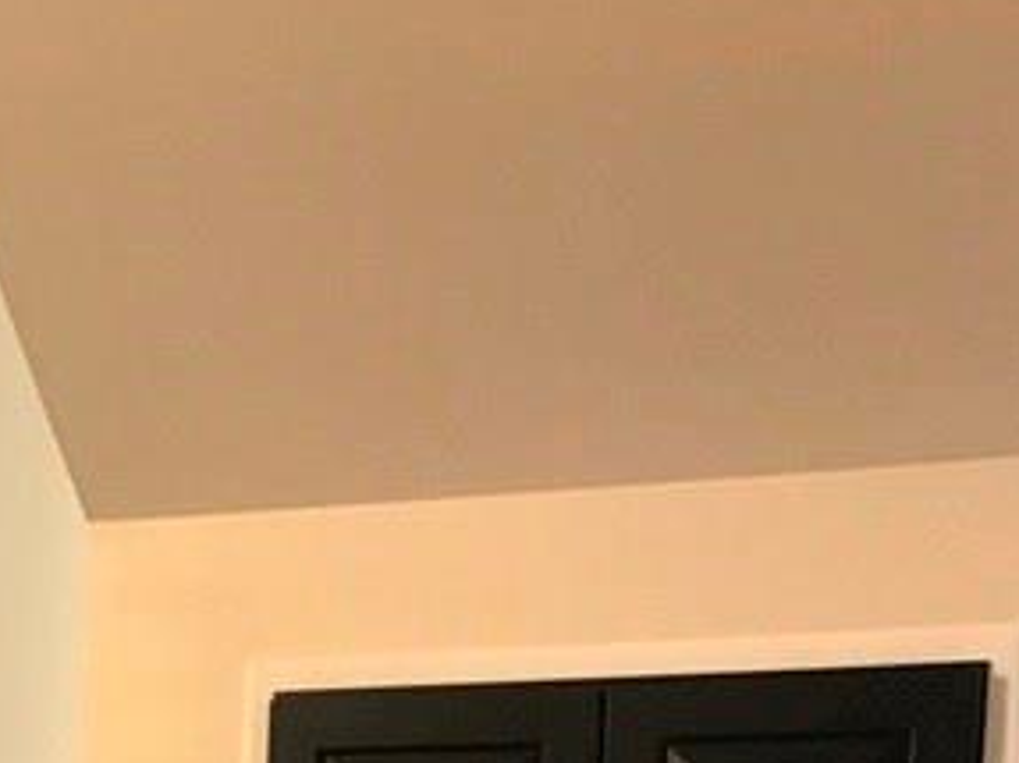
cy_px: 1295
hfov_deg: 17.5
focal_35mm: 100
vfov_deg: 13.5
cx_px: -554
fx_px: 2942
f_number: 1.8
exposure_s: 1/20
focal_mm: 3.99
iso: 40
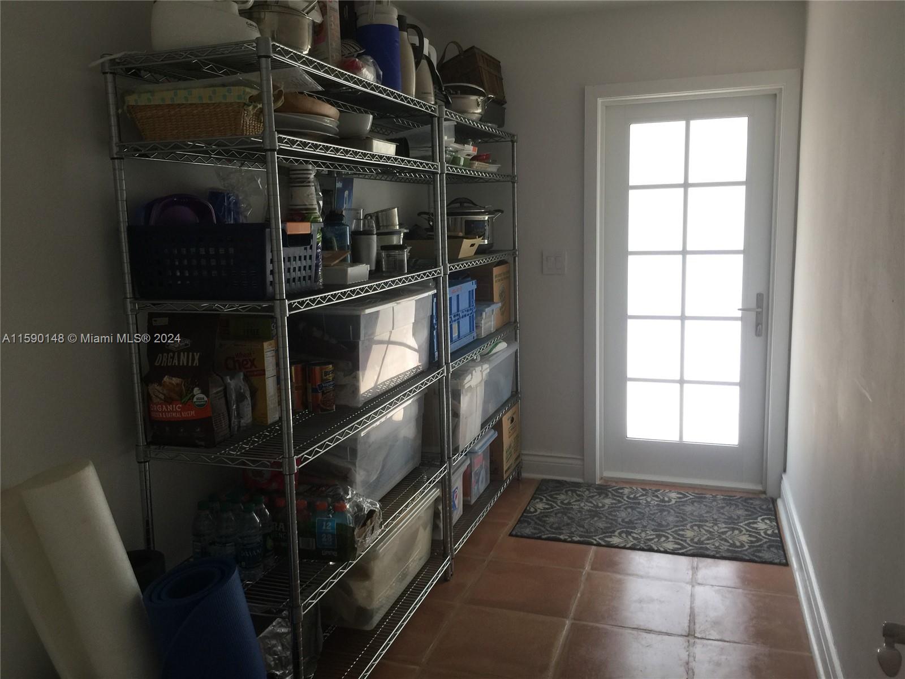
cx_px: 452
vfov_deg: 48.2
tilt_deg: -11.2
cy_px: 340
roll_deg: +0.4
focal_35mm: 29
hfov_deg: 61.7
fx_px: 758
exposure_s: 1/30
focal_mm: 4.15
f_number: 2.2
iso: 32
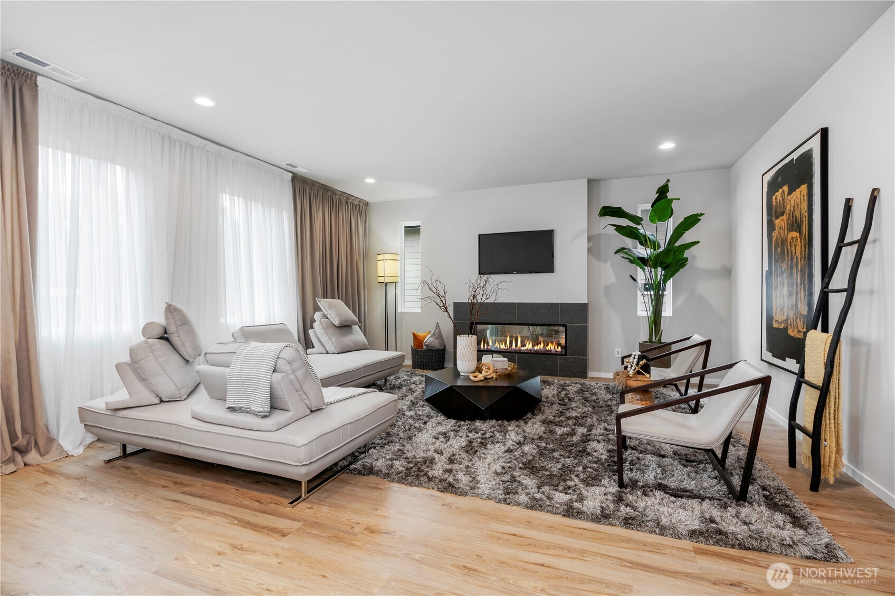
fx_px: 398
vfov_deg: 73.7
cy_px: 298
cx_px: 448
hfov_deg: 96.7
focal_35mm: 16
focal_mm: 16
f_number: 9
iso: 800
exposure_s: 1/20
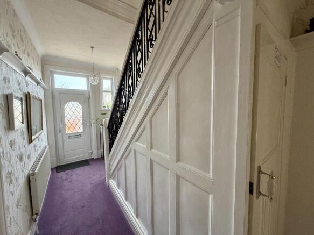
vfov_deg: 85.7
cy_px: 118
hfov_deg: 102.1
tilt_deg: -4.3
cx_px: 157
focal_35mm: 14
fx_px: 127
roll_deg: +0.9
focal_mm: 2.22
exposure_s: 1/121
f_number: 2.2
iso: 250
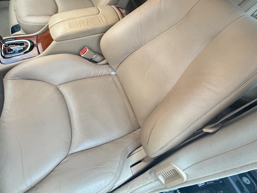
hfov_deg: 79.0
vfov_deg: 60.5
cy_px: 52
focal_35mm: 21
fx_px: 156
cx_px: 130
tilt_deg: -45.8
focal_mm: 2.22
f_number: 2.2
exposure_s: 1/87
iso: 320
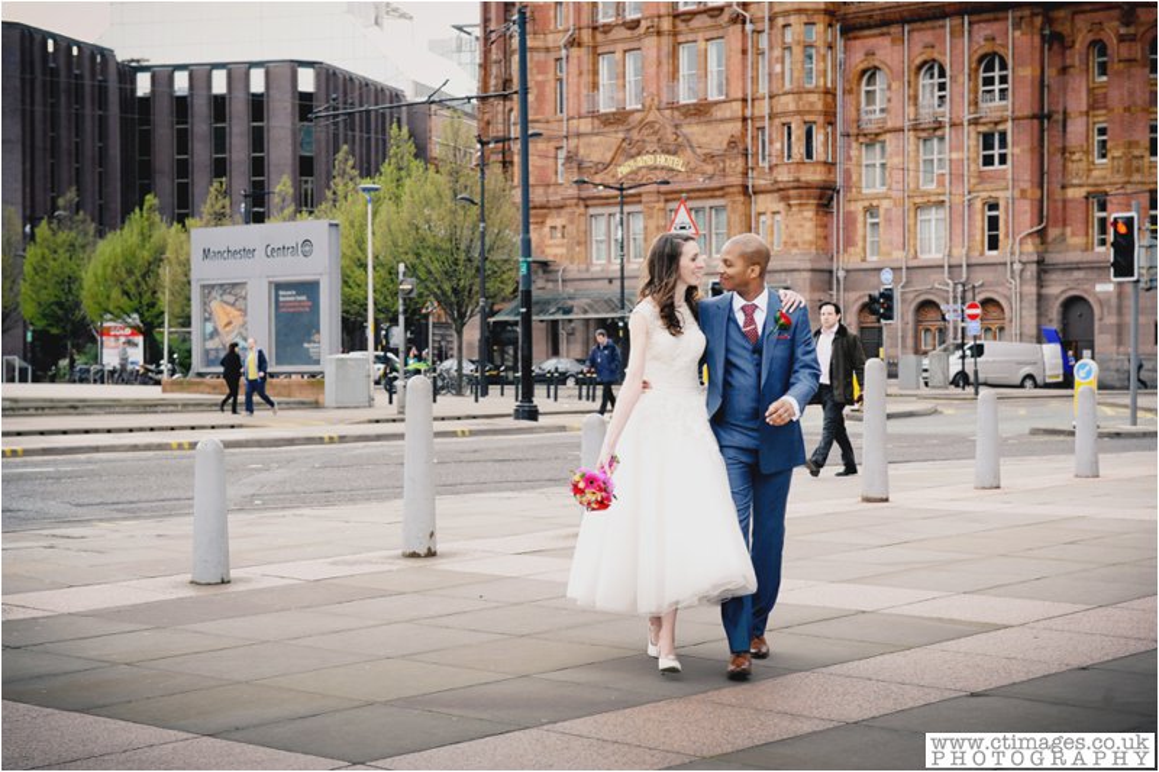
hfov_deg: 28.8
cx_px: 580
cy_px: 386
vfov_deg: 19.4
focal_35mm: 70
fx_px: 2253
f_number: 5.6
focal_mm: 70
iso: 3200
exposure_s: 1/500
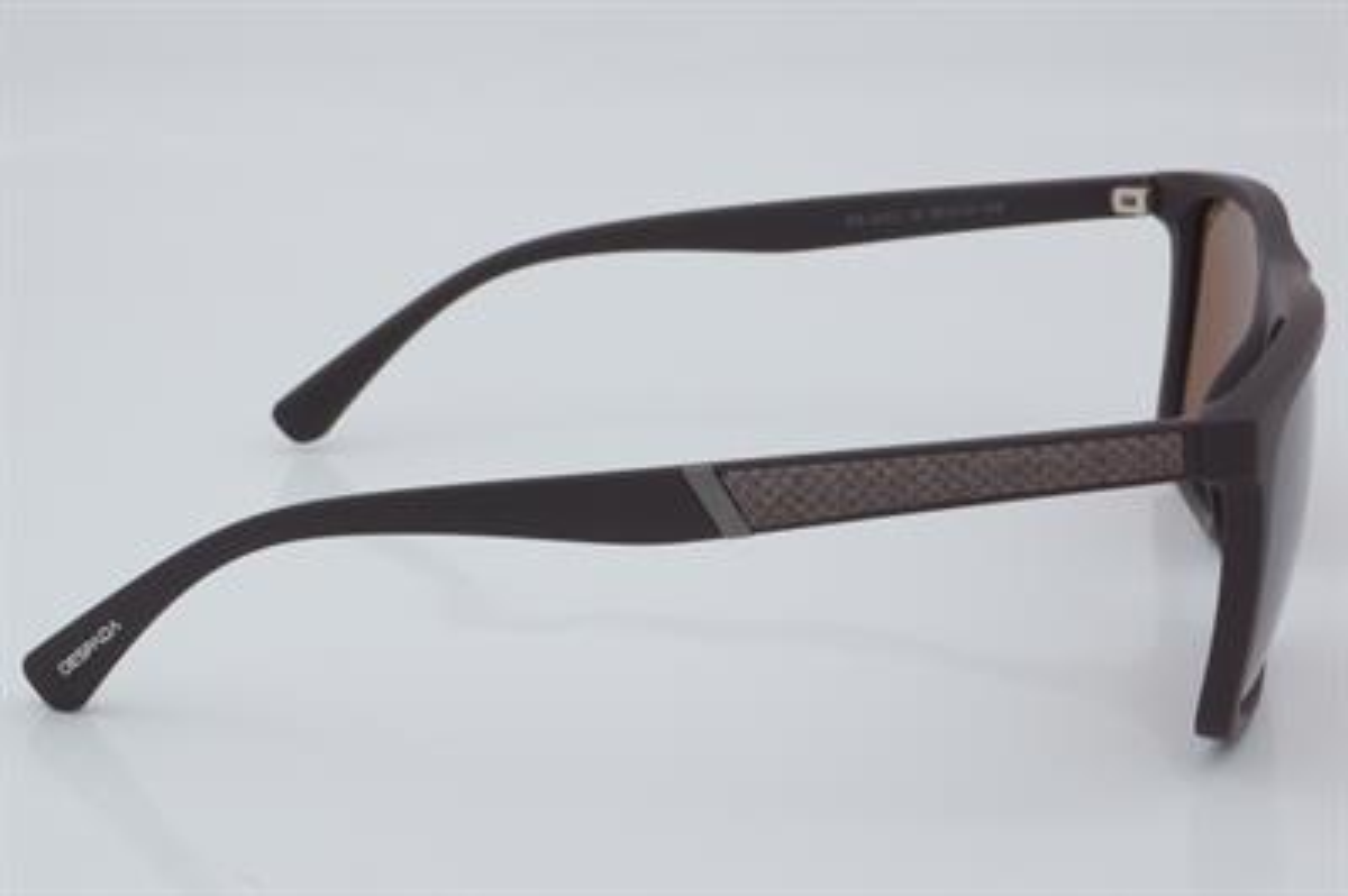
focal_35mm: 75
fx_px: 2806
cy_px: 448
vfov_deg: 18.2
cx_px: 674
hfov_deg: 27.0
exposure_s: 1/4
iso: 100
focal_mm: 50
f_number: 32
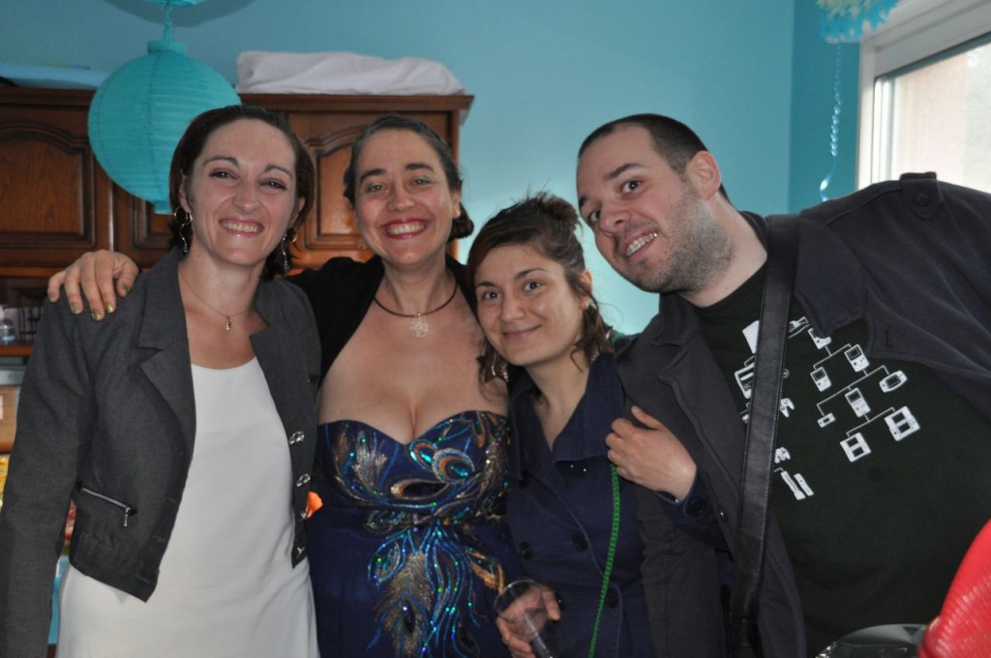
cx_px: 496
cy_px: 329
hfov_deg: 43.7
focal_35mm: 45
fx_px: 1237
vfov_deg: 29.8
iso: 800
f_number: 4.2
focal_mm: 30
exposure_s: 1/60
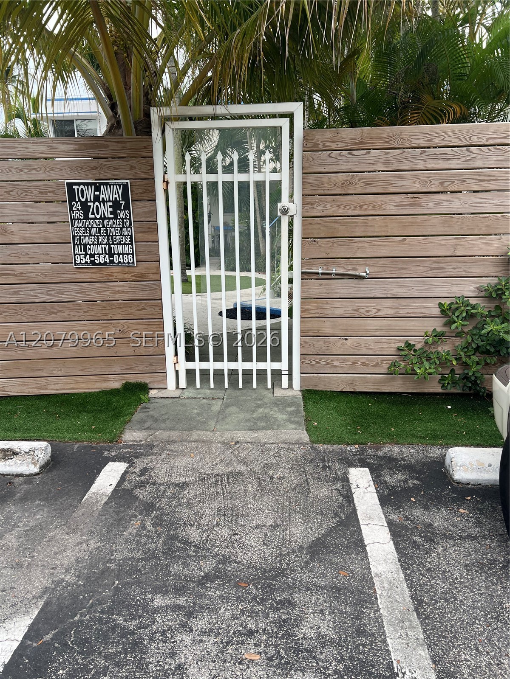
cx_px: 255
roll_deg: +1.5
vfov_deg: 67.3
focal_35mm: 26
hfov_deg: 53.1
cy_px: 340
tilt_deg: -13.0
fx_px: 511
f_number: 1.5
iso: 40
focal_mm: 5.7
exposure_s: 1/196
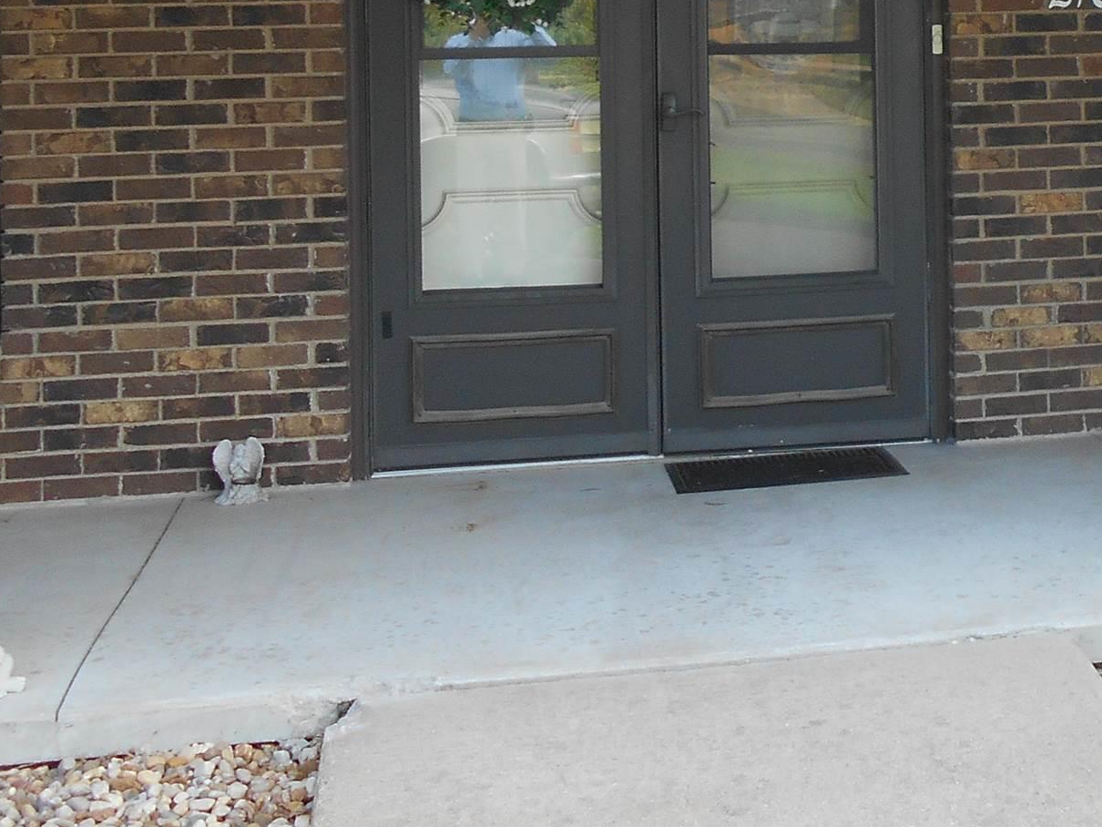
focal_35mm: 66
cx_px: 1050
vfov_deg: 21.4
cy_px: -17
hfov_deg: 28.0
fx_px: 2102
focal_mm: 4.6
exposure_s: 1/80
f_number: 3.2
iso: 80
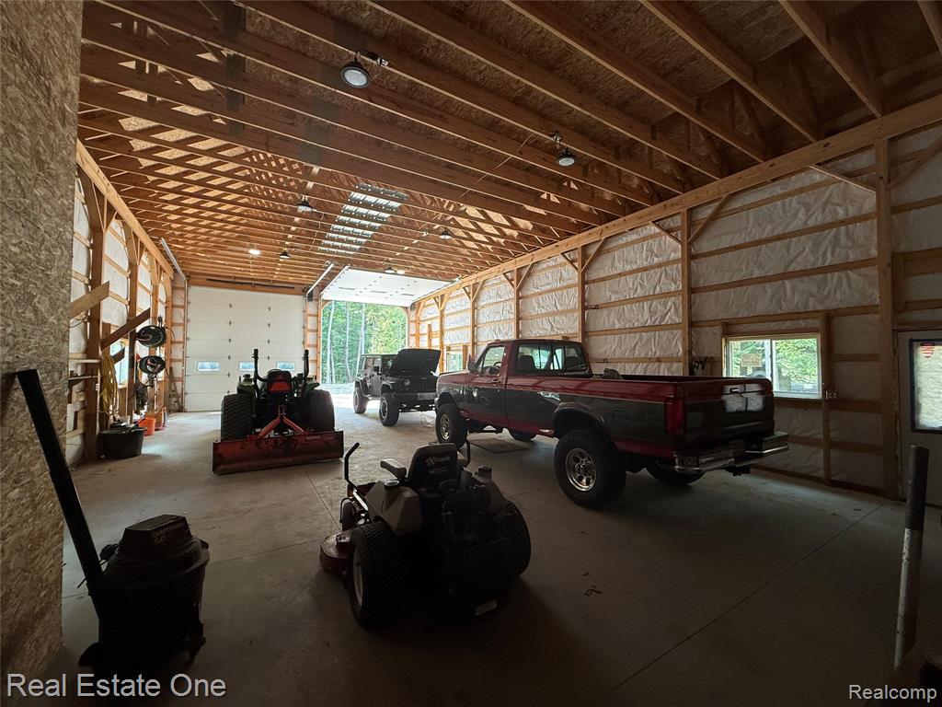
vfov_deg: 85.7
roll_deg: -0.5
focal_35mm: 14
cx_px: 471
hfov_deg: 102.1
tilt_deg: +2.1
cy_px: 354
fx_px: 381
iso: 160
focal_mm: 2.22
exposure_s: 1/99
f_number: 2.2
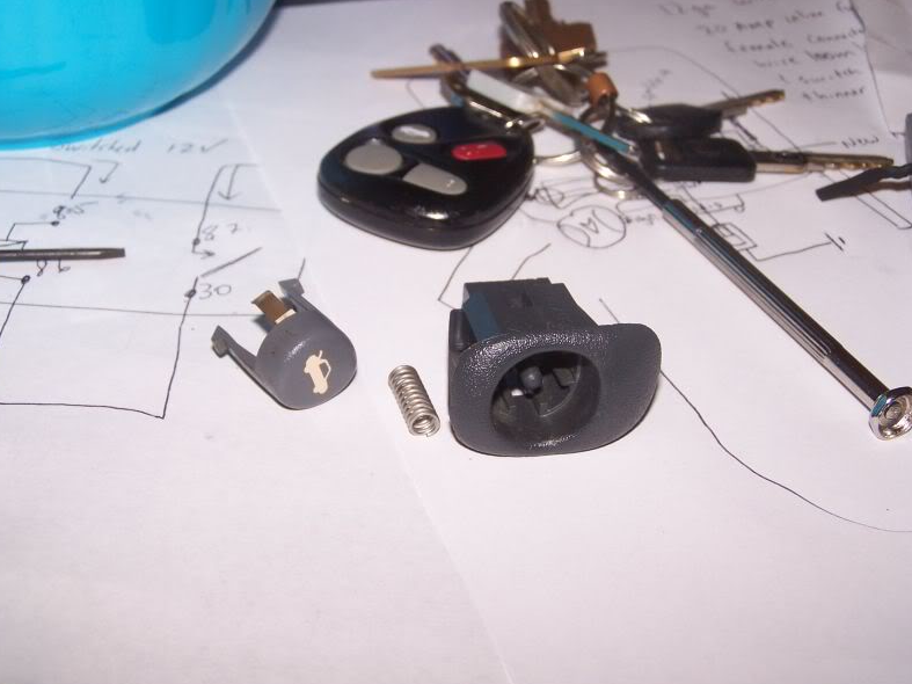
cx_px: 451
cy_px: 344
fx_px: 1581
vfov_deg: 24.4
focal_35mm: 60
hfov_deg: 32.2
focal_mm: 9.8
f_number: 3.1
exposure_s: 1/60
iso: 80
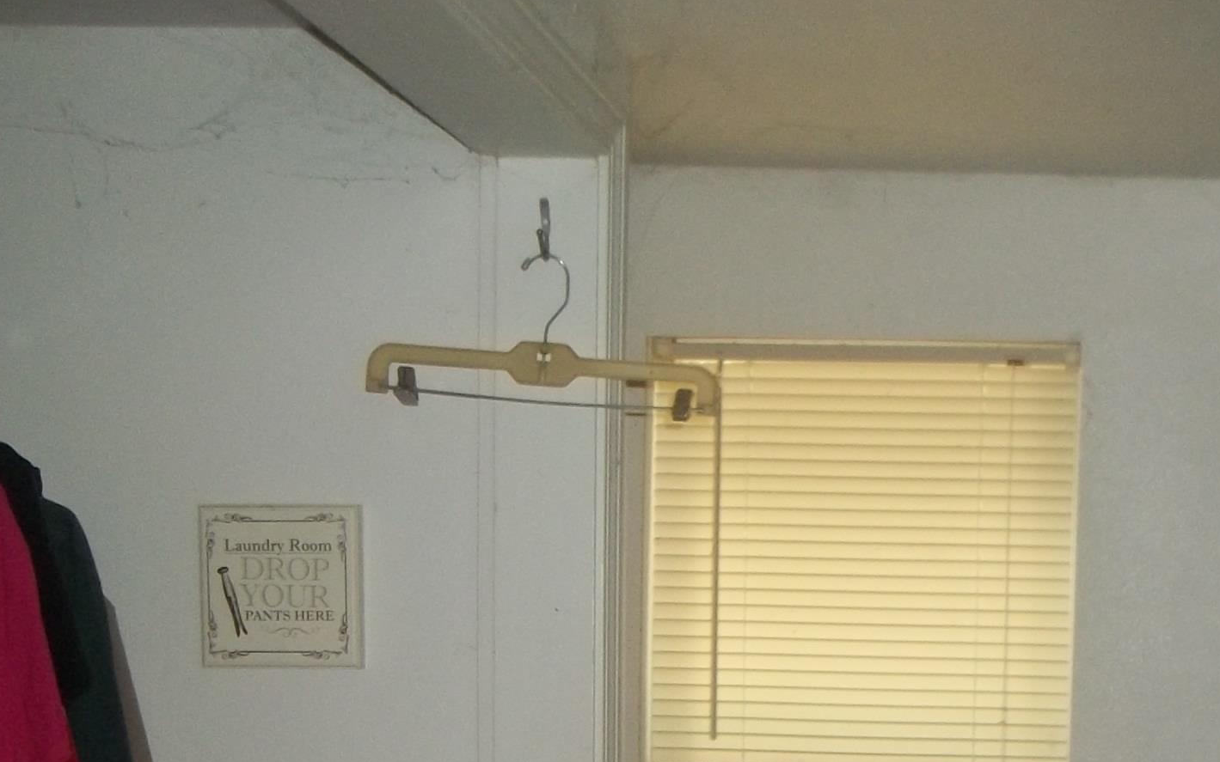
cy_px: 910
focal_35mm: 71
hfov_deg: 28.5
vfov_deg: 17.5
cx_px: 929
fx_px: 2361
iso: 160
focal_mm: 5.9
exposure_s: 1/30
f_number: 3.3
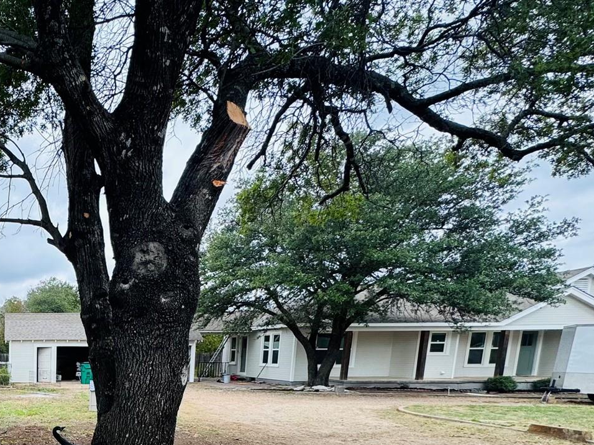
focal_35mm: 30
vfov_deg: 41.3
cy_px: 437
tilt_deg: -9.8
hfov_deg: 47.9
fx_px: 515
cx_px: -19
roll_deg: -0.2
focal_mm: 2.22
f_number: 2.2
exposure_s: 1/462
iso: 40
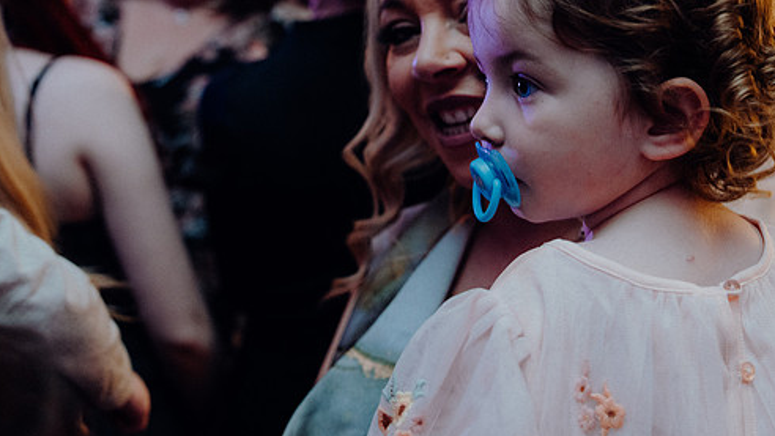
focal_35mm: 58
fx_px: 1192
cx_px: 446
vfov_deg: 20.7
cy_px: 204
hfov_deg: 35.9
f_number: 3.5
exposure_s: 1/160
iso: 3200
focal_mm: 47
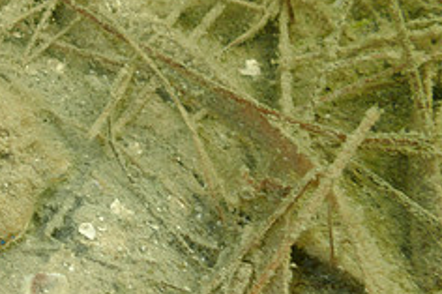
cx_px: -6
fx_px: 785
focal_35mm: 64
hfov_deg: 29.3
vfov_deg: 21.2
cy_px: 186
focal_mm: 4.5
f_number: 2.8
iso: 100
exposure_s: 1/400
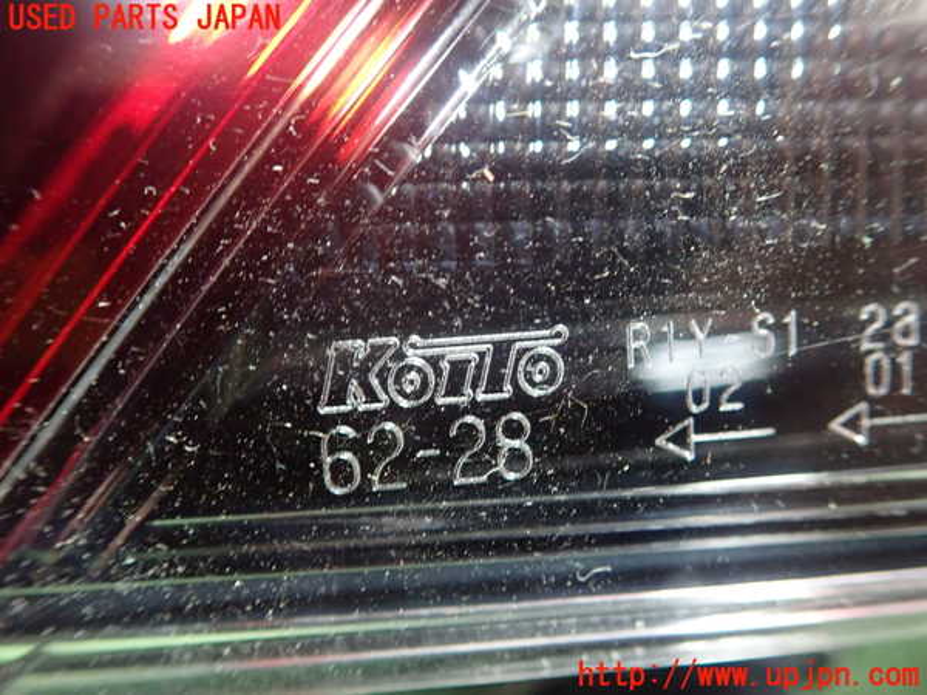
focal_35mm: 30
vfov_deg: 46.8
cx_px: 464
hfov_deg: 60.0
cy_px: 348
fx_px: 803
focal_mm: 5.5
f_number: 2.3
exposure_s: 1/30
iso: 1000
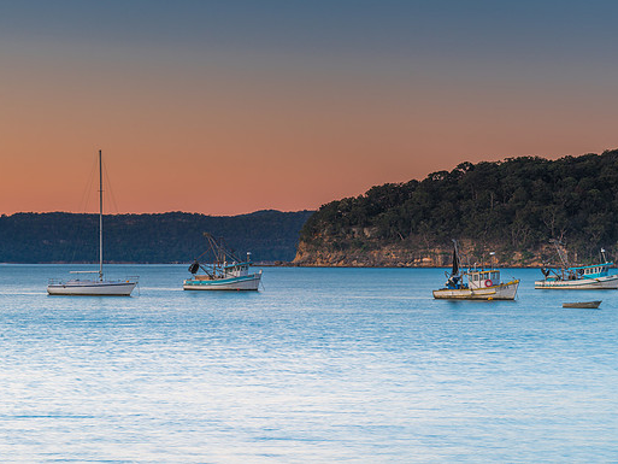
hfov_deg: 19.6
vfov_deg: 14.8
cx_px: 316
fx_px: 1786
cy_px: 244
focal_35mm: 100
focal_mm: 86
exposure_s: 1
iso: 50
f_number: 10
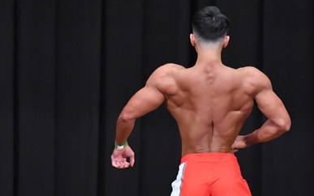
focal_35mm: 459
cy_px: 185
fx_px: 3928
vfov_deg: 2.9
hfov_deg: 4.6
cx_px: 217
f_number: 5.6
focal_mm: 150
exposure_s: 1/400
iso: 8000
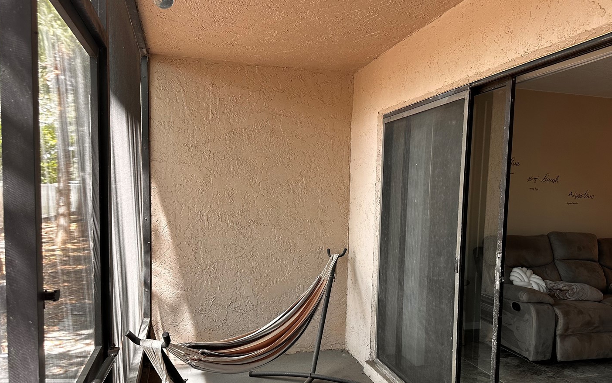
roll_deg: -2.2
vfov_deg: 42.9
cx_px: 331
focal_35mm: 29
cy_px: 233
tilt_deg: -4.6
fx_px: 484
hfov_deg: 64.5
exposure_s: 1/121
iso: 200
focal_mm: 6.86
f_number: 1.78
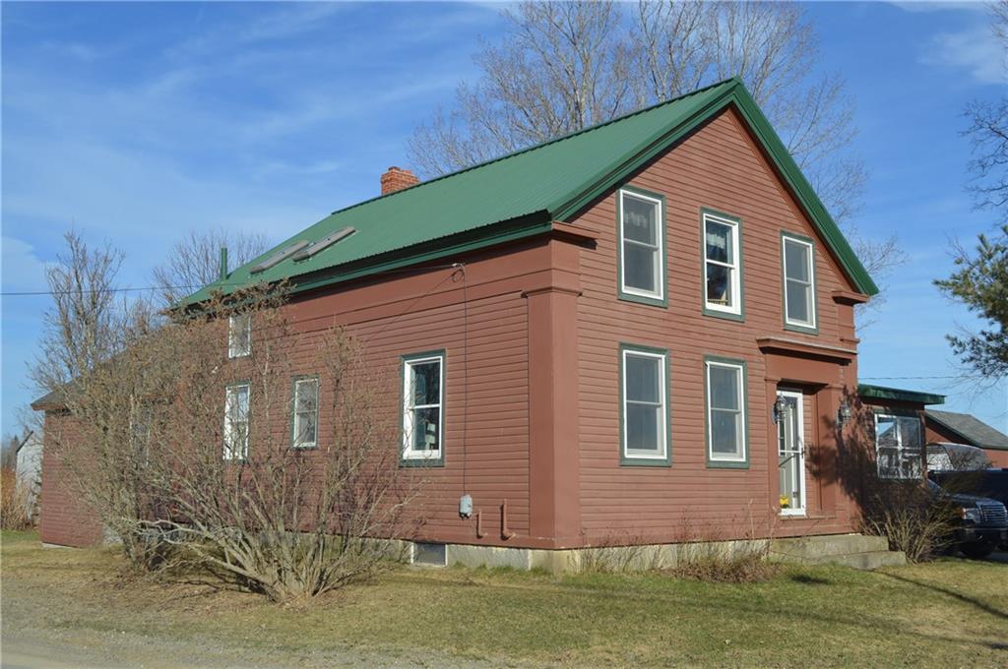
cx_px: 504
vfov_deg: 36.8
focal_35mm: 36
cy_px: 334
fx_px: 1007
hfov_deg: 53.2
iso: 100
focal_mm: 24
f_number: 8
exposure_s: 1/250
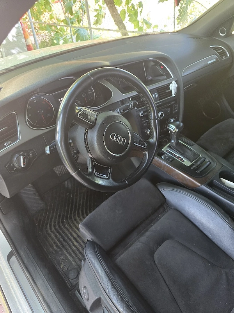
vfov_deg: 73.9
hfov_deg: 58.9
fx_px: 207
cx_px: 117
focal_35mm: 23
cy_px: 156
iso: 400
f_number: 1.7
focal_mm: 6.3
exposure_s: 1/101
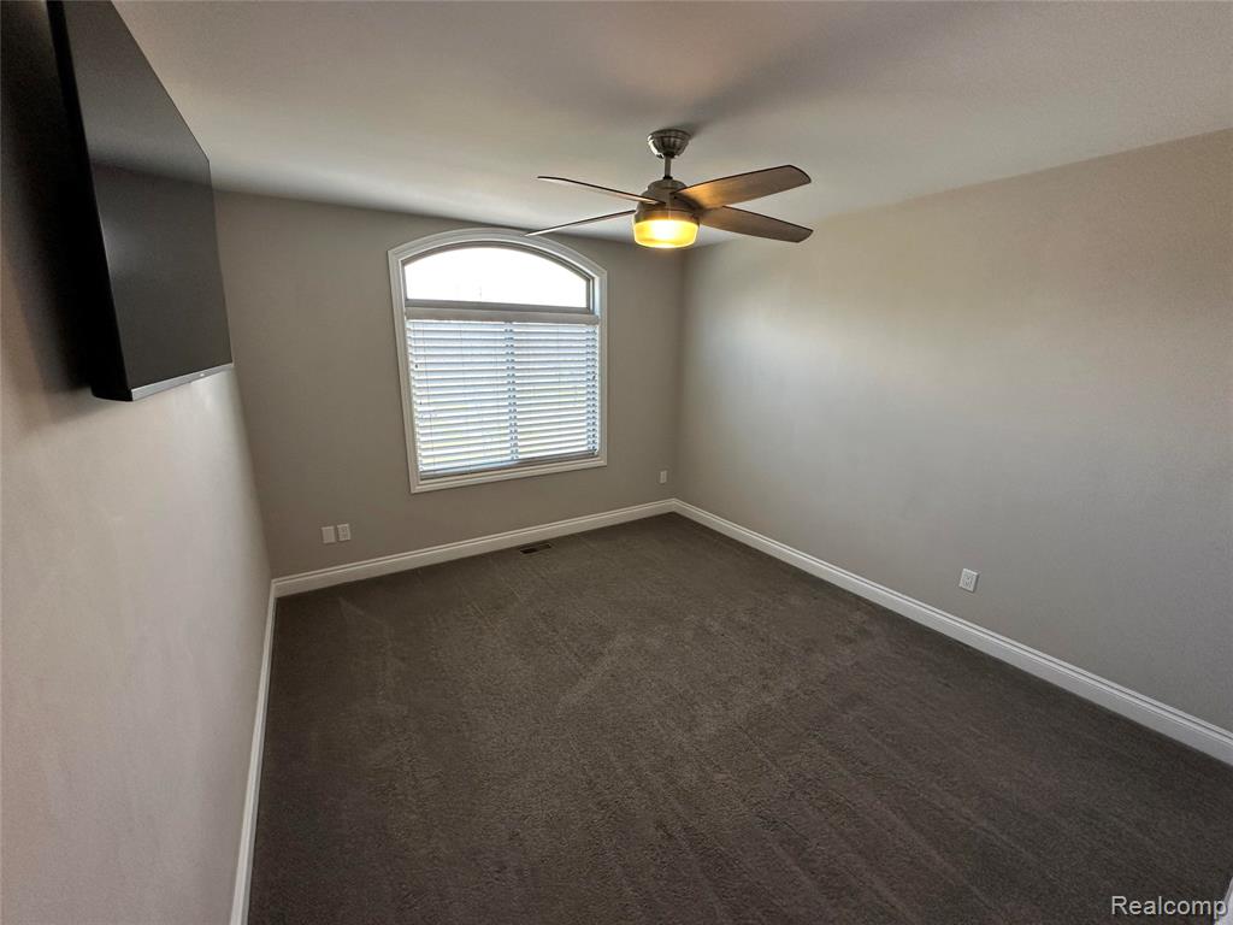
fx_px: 499
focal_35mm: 14
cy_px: 462
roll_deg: -0.6
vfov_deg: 85.7
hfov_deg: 102.1
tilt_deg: -13.3
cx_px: 616
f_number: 2.2
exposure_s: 1/120
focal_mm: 2.22
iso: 160
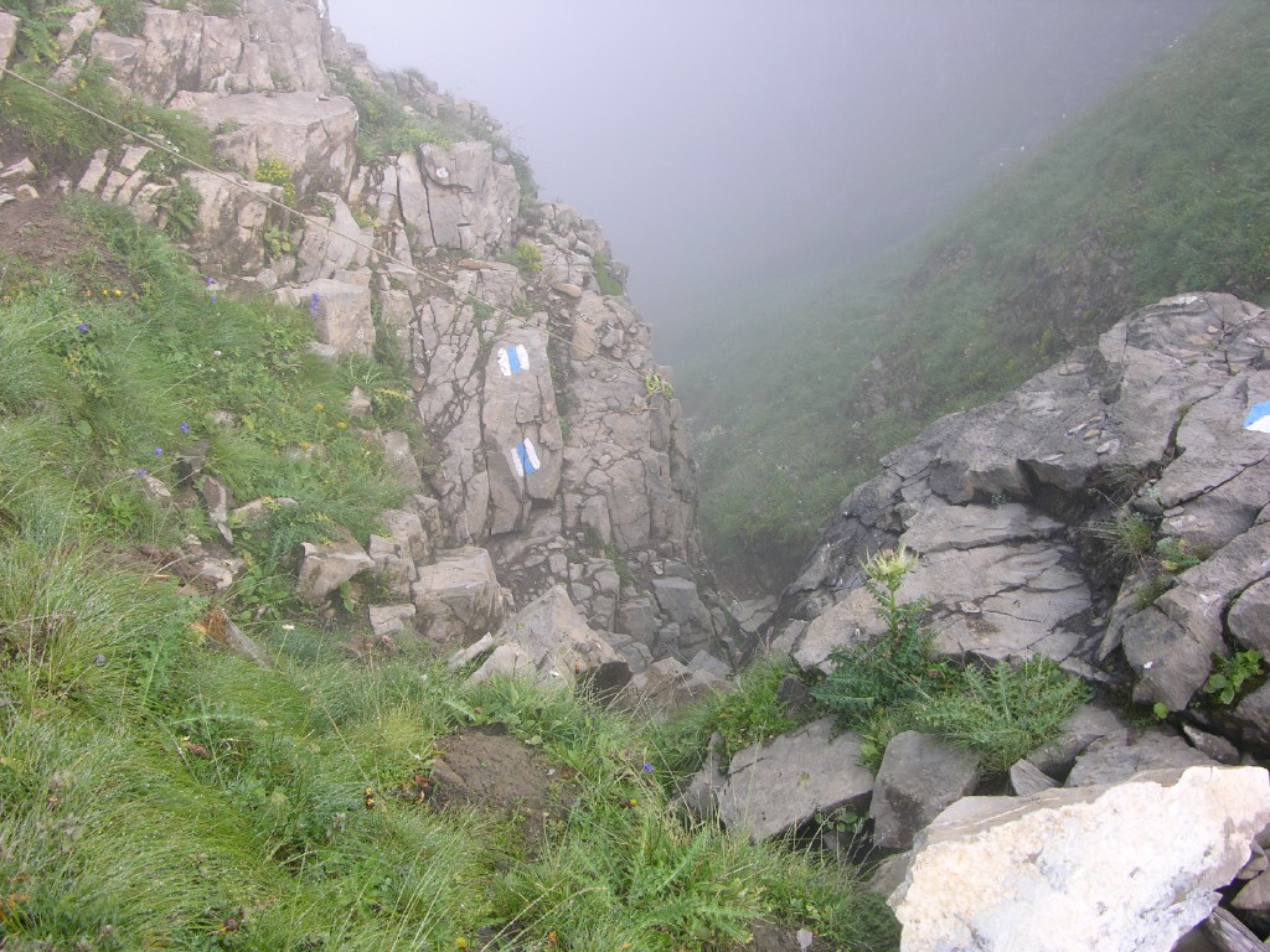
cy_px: 476
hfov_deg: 52.6
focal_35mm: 35
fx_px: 1284
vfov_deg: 40.7
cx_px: 635
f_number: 4
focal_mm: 8.9
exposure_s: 1/97.1
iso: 50
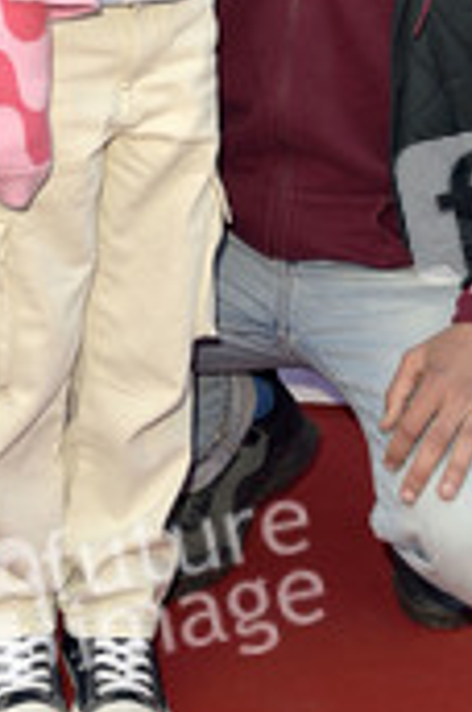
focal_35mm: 93
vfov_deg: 21.1
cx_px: 232
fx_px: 1836
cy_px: -21
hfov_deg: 14.6
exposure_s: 1/250
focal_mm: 40
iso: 640
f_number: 5.6
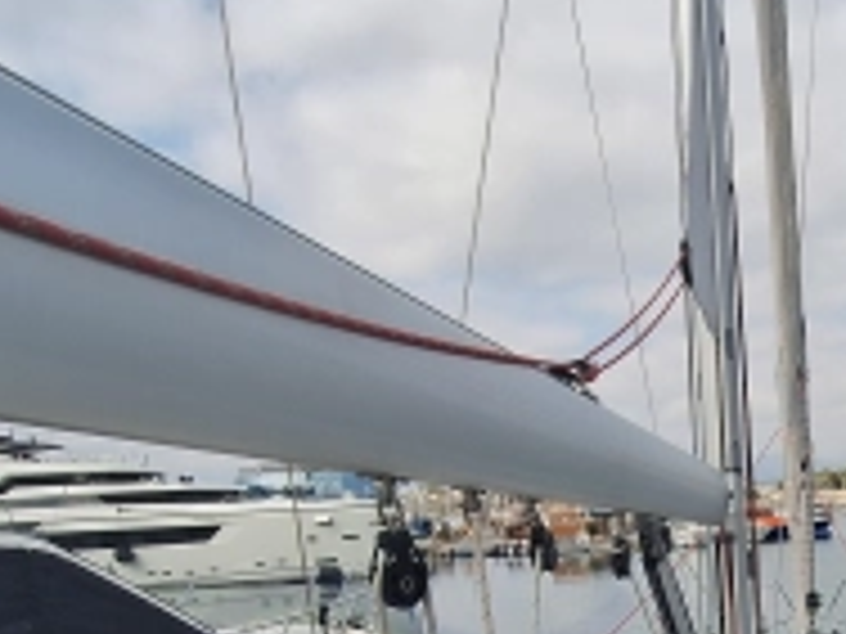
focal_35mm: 38
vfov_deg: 32.2
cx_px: 801
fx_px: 929
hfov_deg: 43.6
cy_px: 735
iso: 40
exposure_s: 1/1202
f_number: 2.2
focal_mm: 1.74
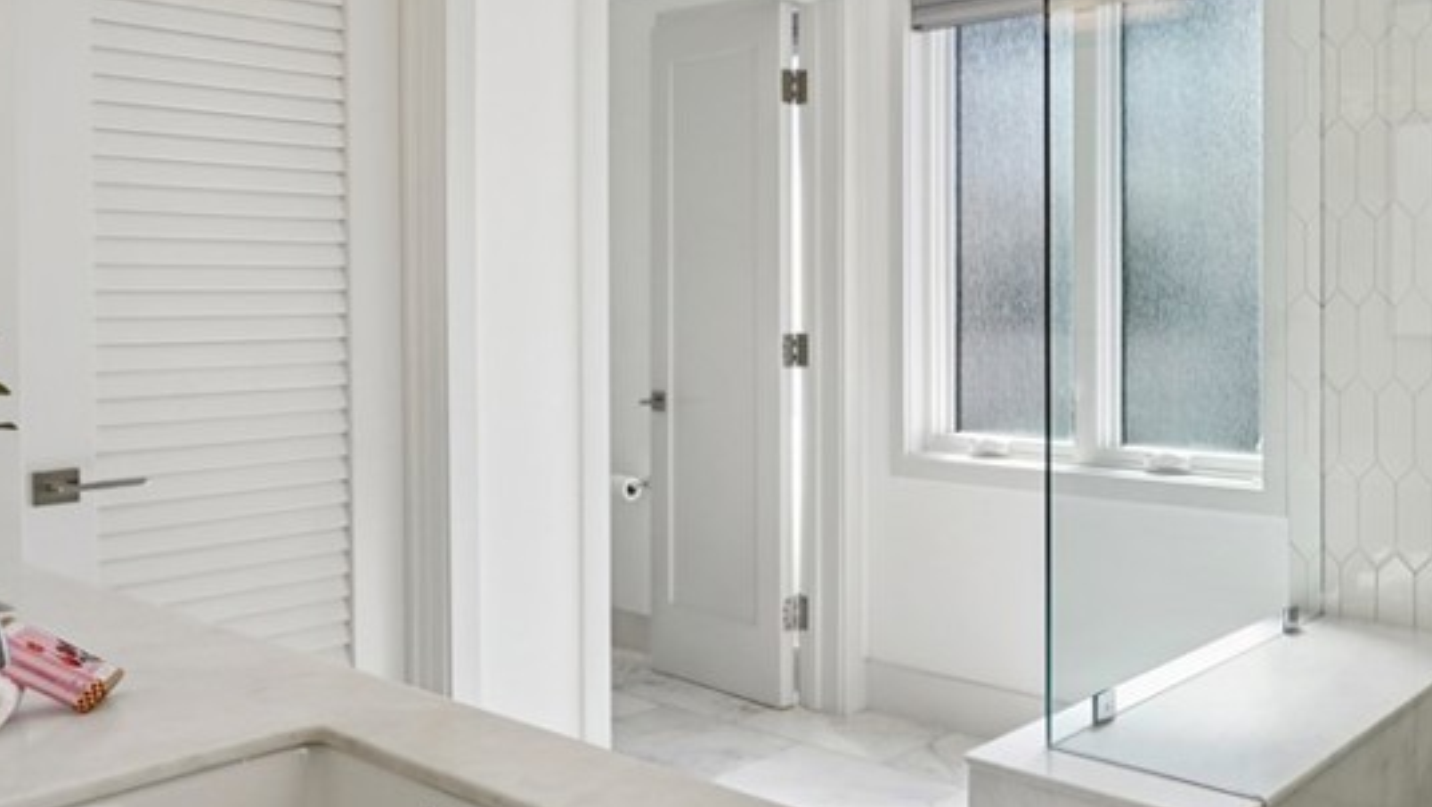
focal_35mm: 32
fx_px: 1216
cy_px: 319
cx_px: 1250
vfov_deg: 36.6
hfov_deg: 54.3
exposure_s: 1/320
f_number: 8
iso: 400
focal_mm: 16
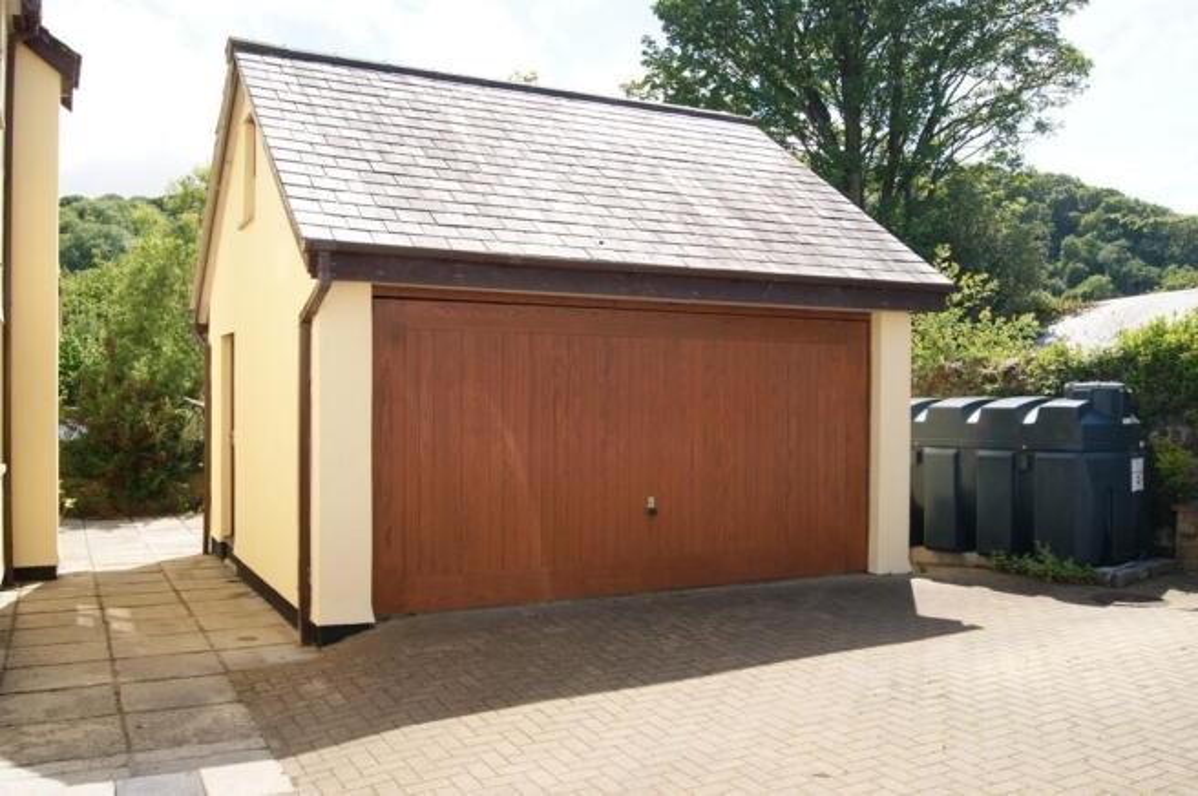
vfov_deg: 43.5
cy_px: 398
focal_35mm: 30
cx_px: 599
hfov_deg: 62.0
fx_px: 997
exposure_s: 1/160
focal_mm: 20
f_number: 10
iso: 100
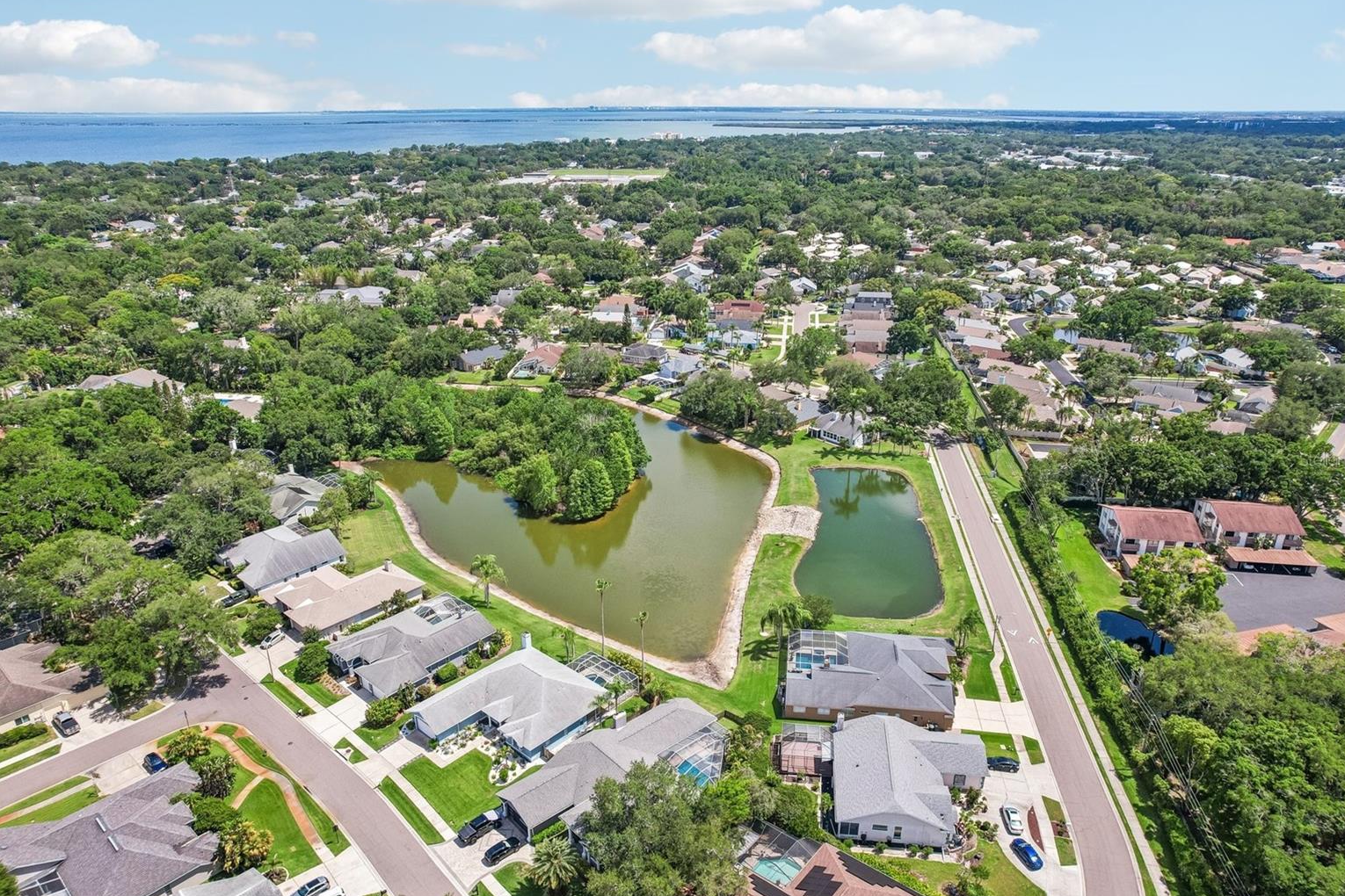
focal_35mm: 23
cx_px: 674
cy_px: 459
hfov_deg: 76.1
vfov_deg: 55.1
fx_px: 859
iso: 130
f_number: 2.8
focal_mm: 8.4
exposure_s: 1/2000
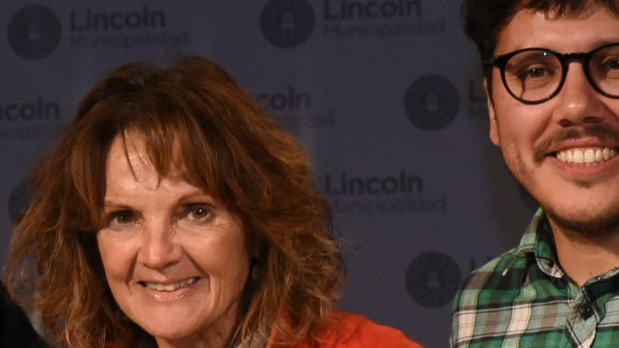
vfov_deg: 3.0
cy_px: 544
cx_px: -286
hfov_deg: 5.3
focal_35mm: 401
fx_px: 6583
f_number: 5.6
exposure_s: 1/200
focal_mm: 85
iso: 3200
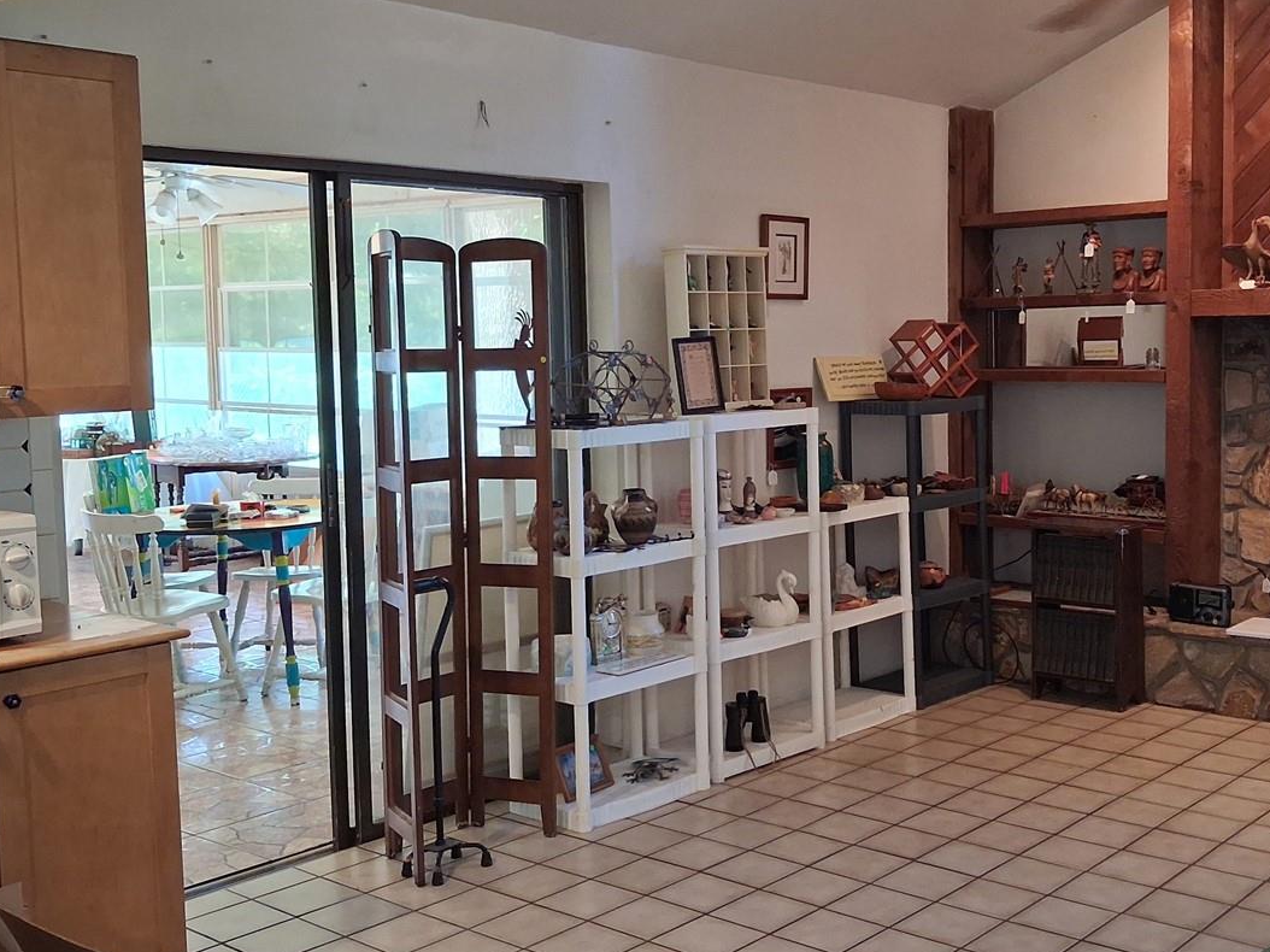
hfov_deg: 45.3
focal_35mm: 41
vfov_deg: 35.1
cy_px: 469
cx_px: 816
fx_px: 1504
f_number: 1.8
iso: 400
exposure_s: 1/50
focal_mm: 4
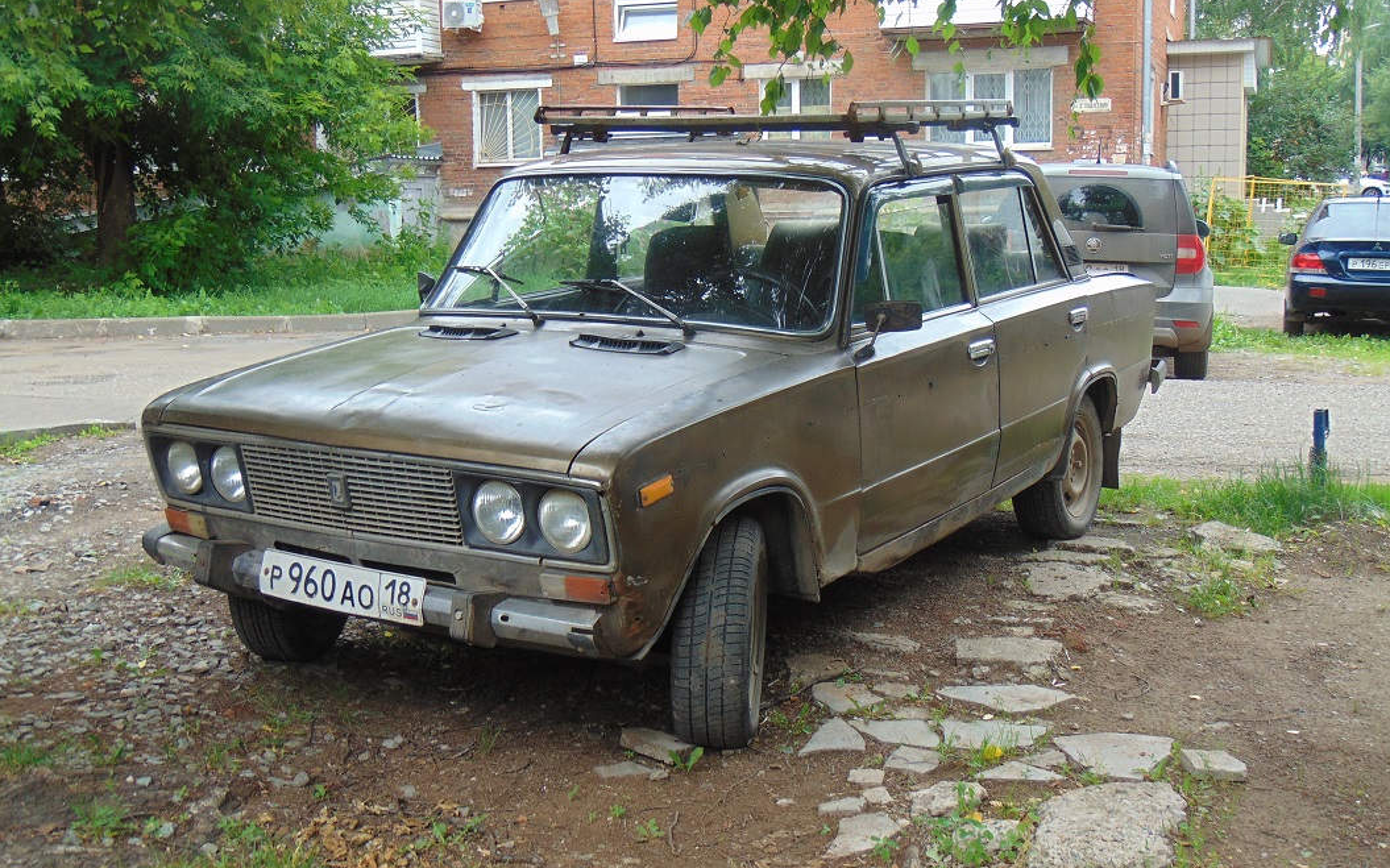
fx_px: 1704
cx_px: 692
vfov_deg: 28.6
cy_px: 385
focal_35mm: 45
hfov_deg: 44.4
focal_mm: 7.6
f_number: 3.3
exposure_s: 1/30
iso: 80
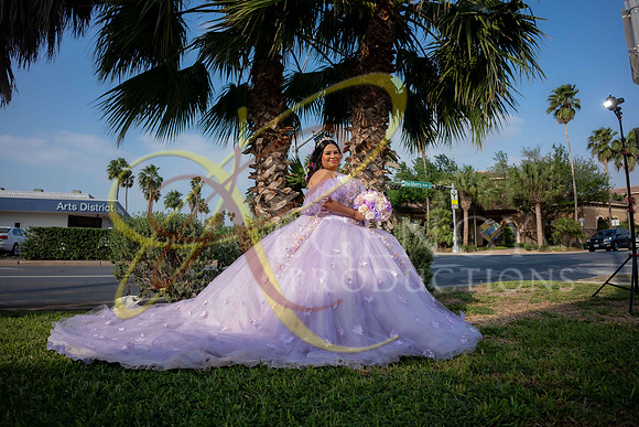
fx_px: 355
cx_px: 320
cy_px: 214
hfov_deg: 84.0
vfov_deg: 62.0
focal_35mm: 20
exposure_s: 1/1600
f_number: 2.8
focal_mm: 20
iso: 125
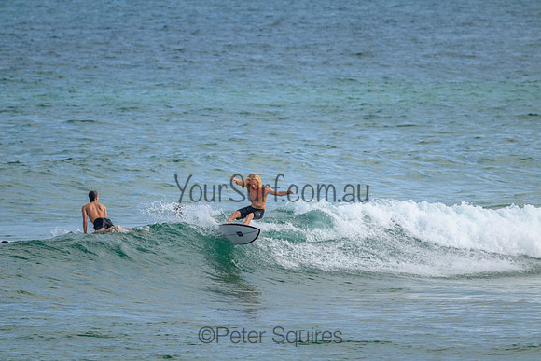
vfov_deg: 1.7
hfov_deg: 2.6
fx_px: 12024
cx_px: 270
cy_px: 180
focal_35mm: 800
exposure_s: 1/2000
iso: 1400
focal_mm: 800
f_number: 11
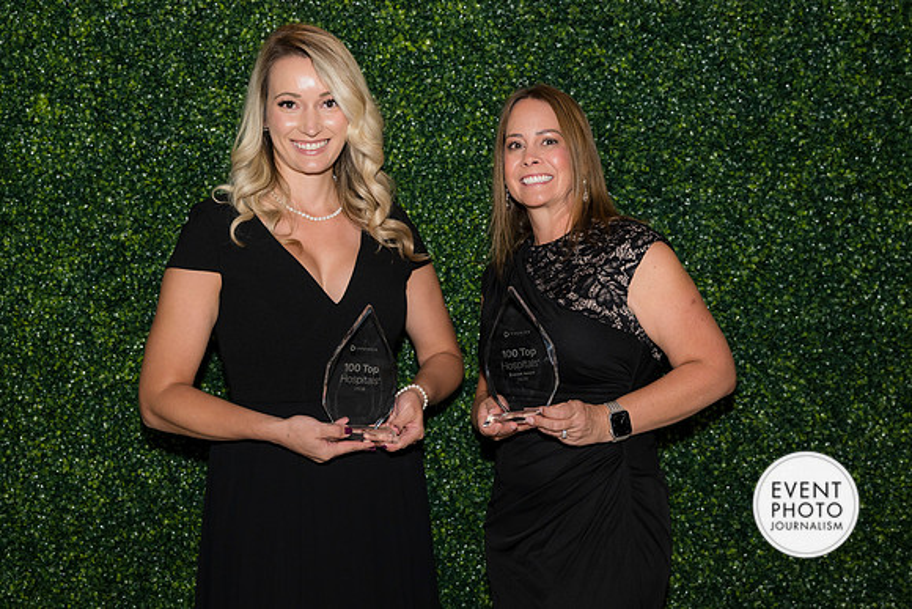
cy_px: 304
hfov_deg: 33.9
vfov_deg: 23.0
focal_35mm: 59
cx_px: 456
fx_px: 1495
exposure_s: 1/160
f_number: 5
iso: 500
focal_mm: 59
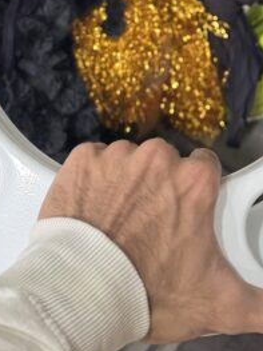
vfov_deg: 24.8
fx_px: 740
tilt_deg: -24.8
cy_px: -40
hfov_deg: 20.2
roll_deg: -0.9
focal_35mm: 73
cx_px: 131
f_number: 1.78
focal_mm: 6.76
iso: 125
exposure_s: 1/100
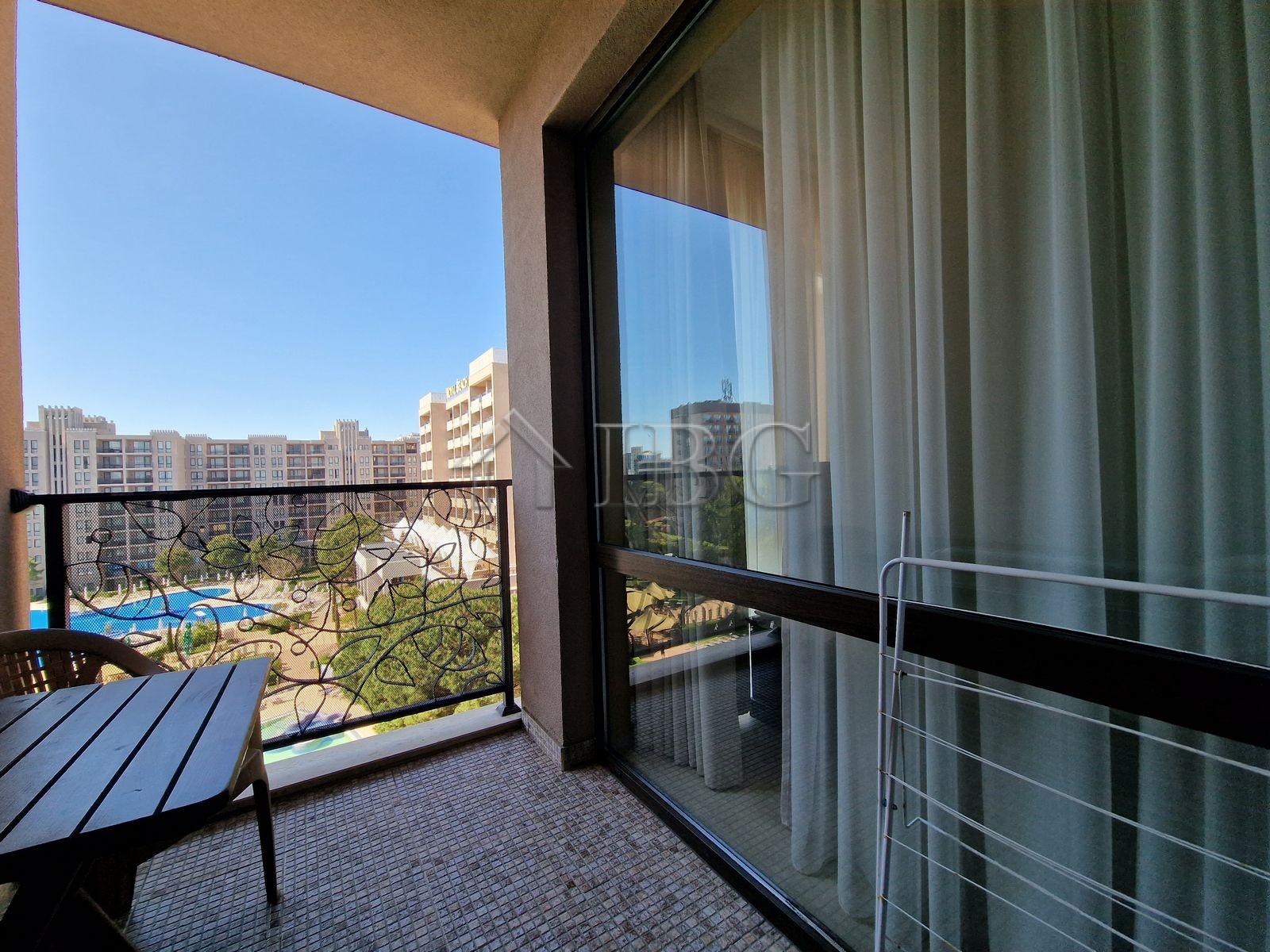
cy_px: 476
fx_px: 477
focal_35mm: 13
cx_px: 635
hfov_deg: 106.2
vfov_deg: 89.9
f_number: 2.2
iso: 50
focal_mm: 2.2
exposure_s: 1/792
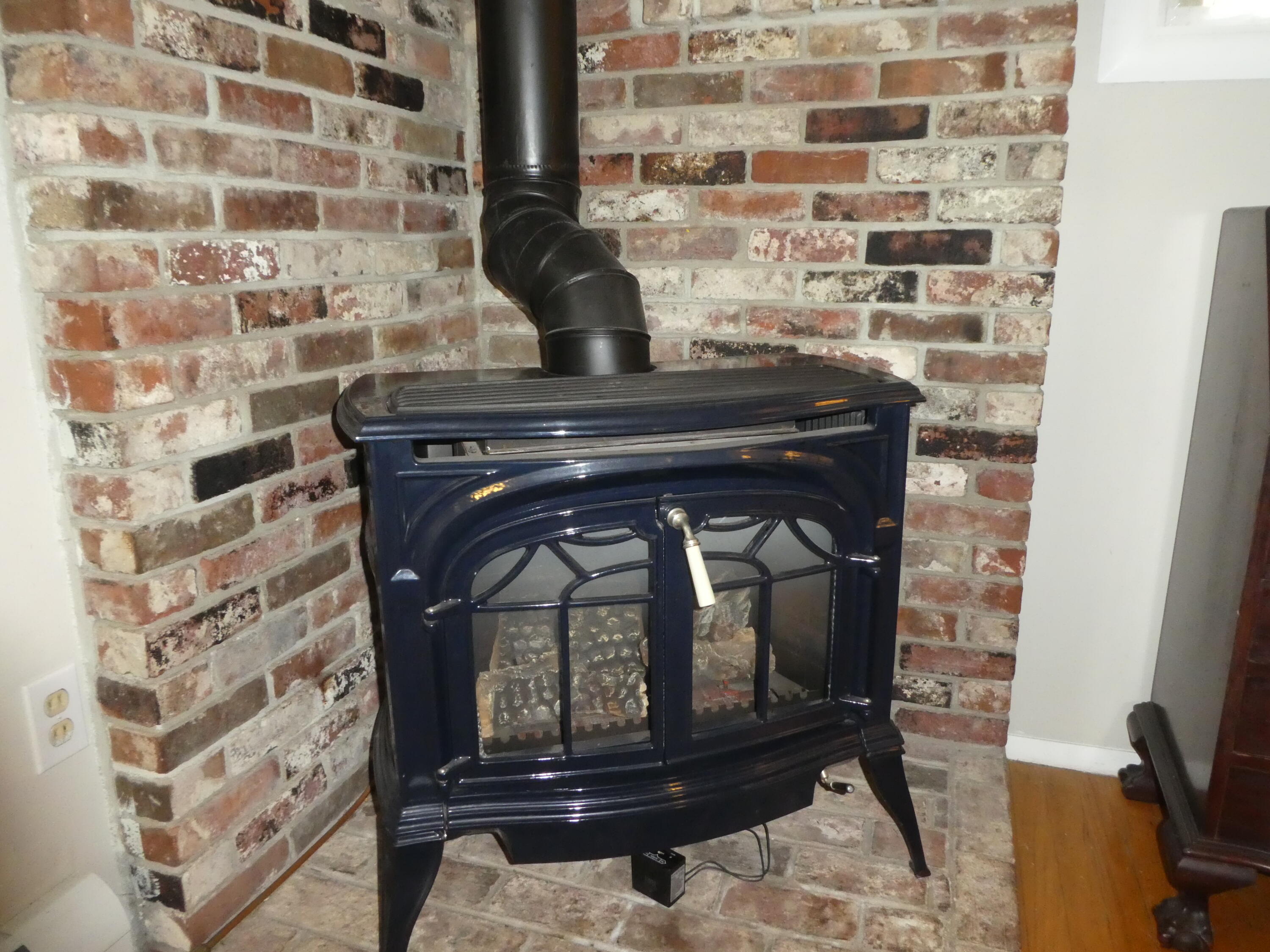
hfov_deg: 71.6
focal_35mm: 24
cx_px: 635
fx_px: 881
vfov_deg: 56.8
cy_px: 476
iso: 800
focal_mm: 4.3
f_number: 3.5
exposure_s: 1/30
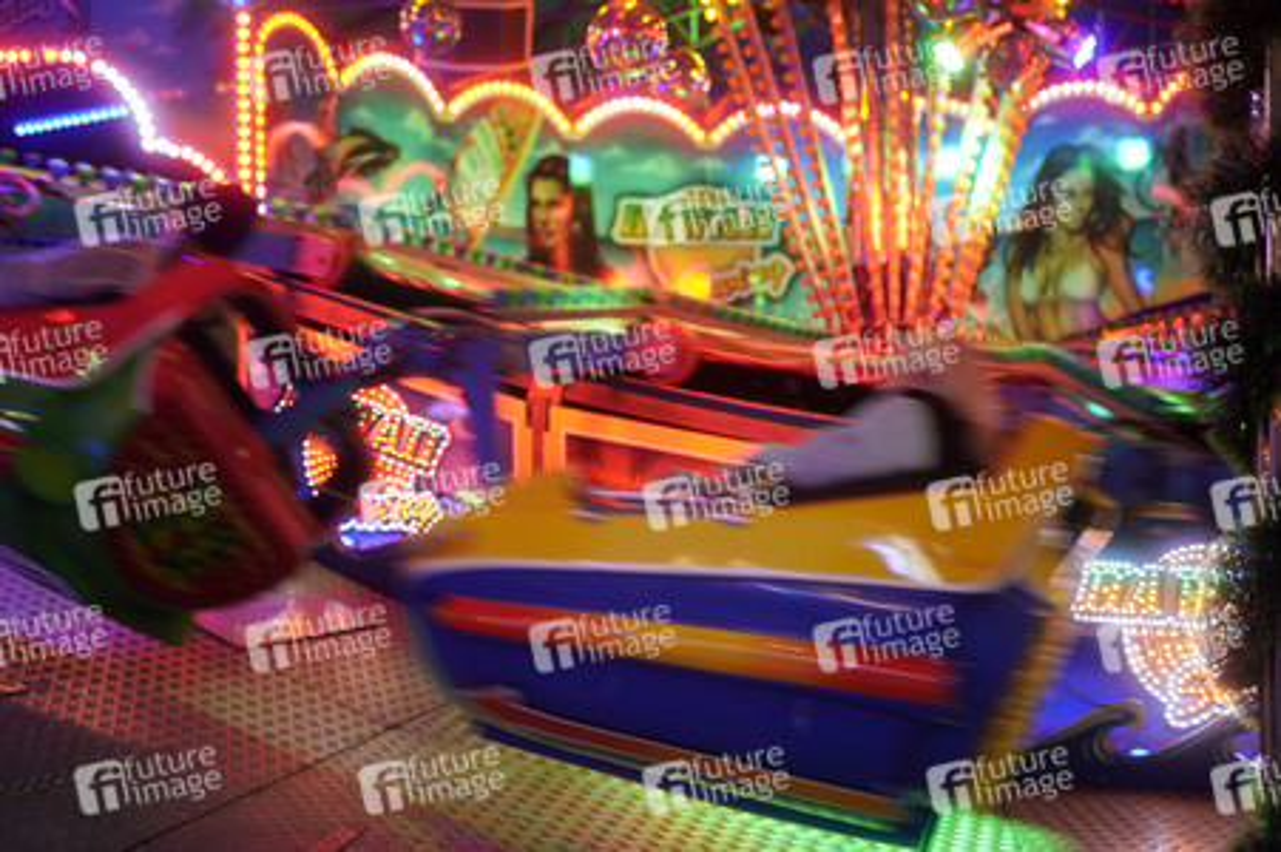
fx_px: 1600
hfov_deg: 43.6
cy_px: 426
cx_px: 640
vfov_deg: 29.8
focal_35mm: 45
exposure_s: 1/125
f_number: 1.4
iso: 160
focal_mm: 30
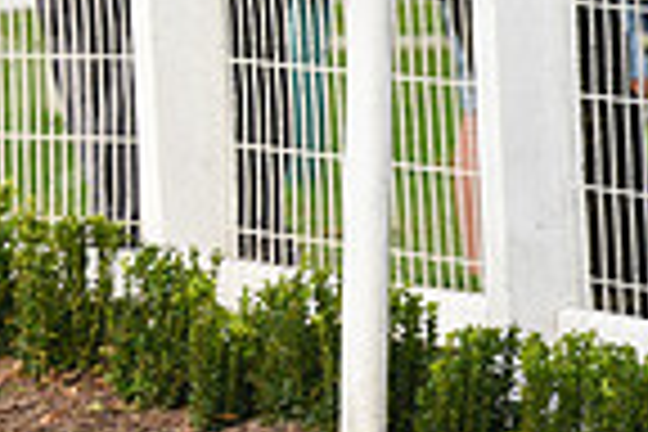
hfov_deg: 2.6
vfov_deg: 1.7
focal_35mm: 806
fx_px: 14507
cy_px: -137
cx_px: -428
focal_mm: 200
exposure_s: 1/640
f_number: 5.6
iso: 640
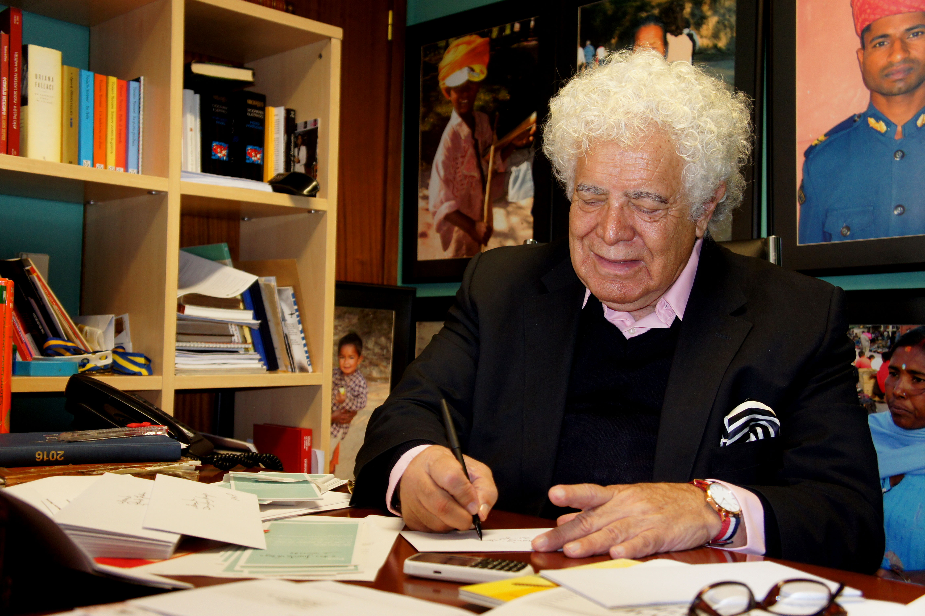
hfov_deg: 49.6
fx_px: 1001
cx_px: 462
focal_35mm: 39
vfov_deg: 34.2
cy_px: 308
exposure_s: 1/60
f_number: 4
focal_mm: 26
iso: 1000
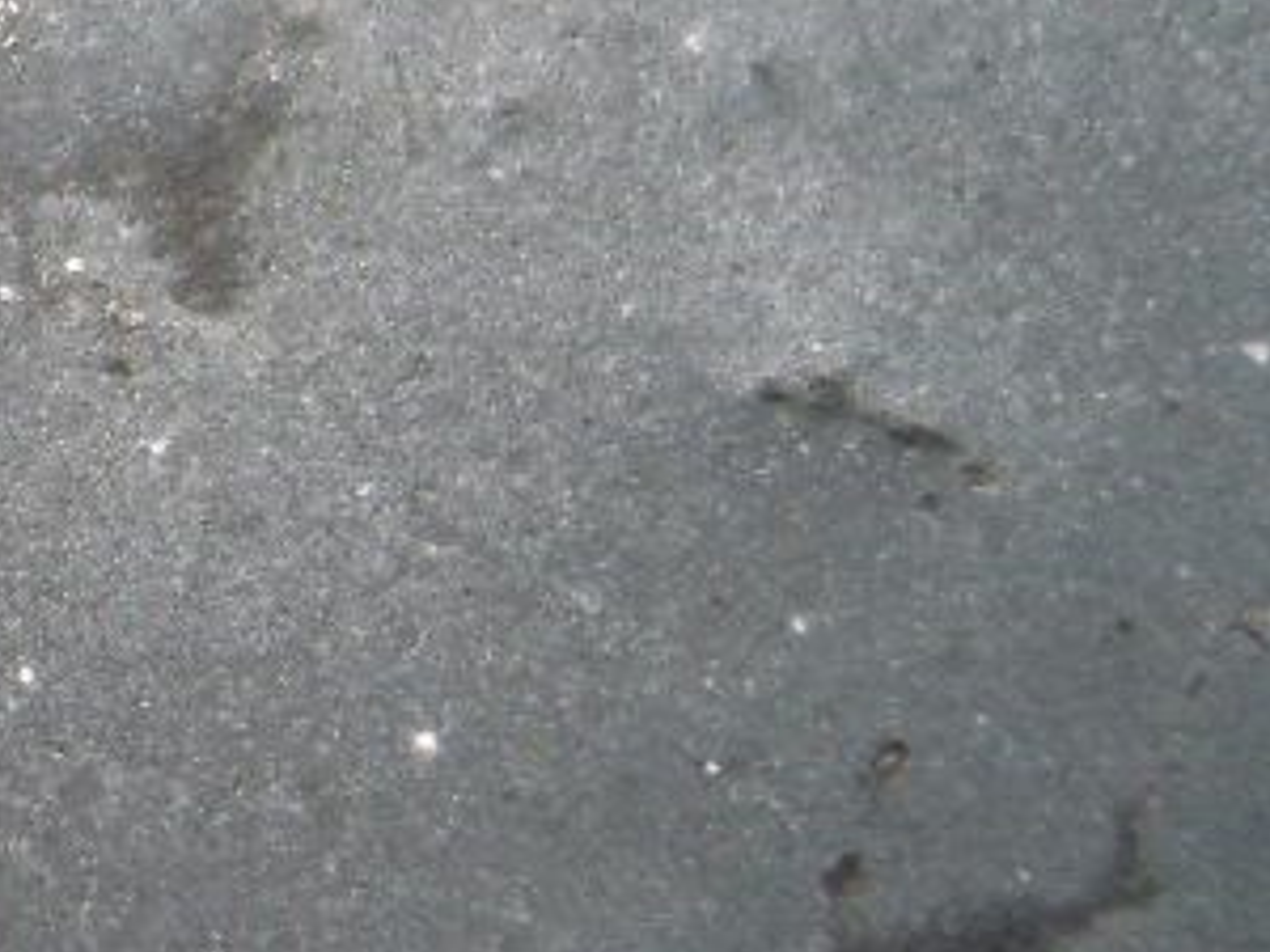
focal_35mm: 116
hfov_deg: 15.3
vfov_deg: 12.6
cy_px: -51
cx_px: -783
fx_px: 4256
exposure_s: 1/125
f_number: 7
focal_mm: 7.3
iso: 100
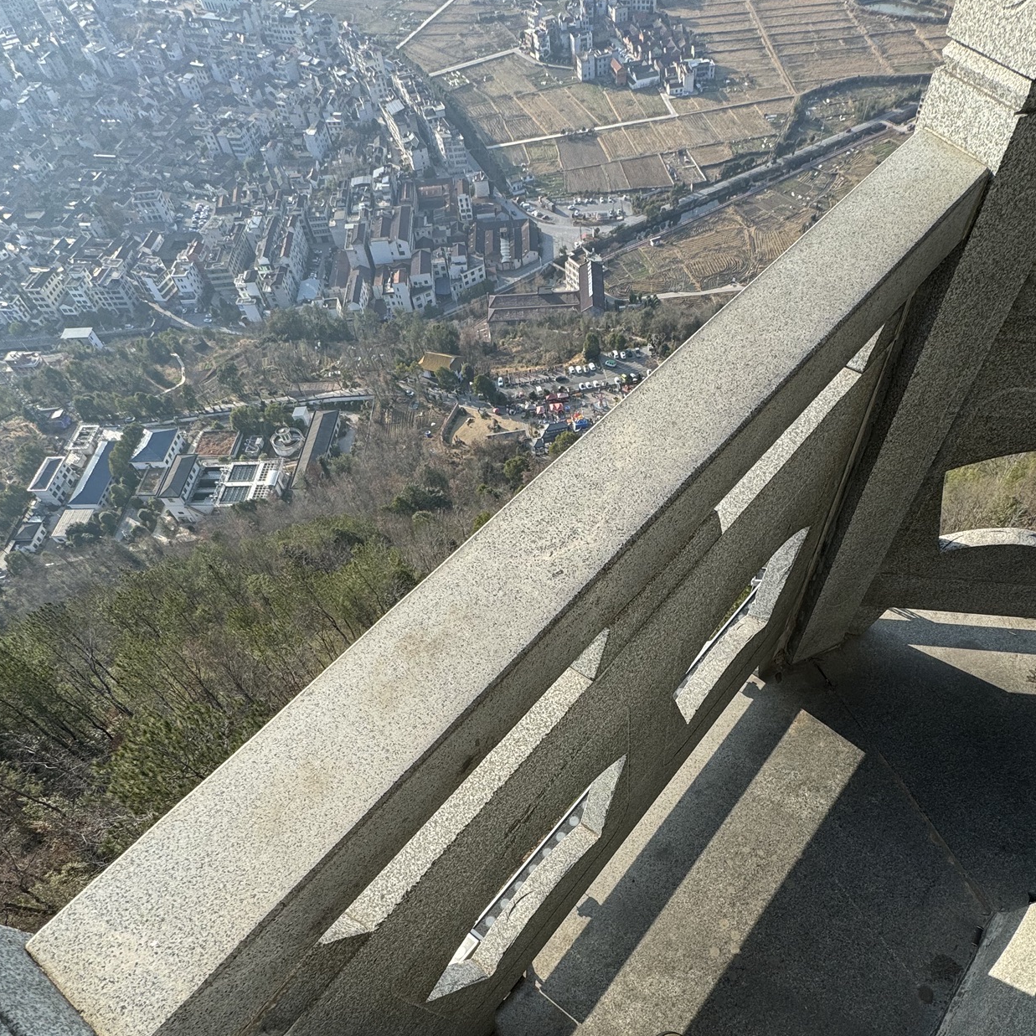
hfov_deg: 74.4
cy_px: 748
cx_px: 595
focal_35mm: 20
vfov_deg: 70.9
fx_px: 677
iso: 40
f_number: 2.2
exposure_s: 1/508
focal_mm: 2.22
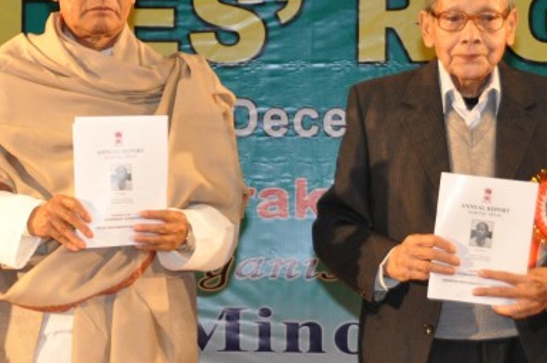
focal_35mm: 172
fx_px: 2611
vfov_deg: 8.0
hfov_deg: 11.9
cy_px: 179
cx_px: 105
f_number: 4.8
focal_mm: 55
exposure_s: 1/60
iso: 800
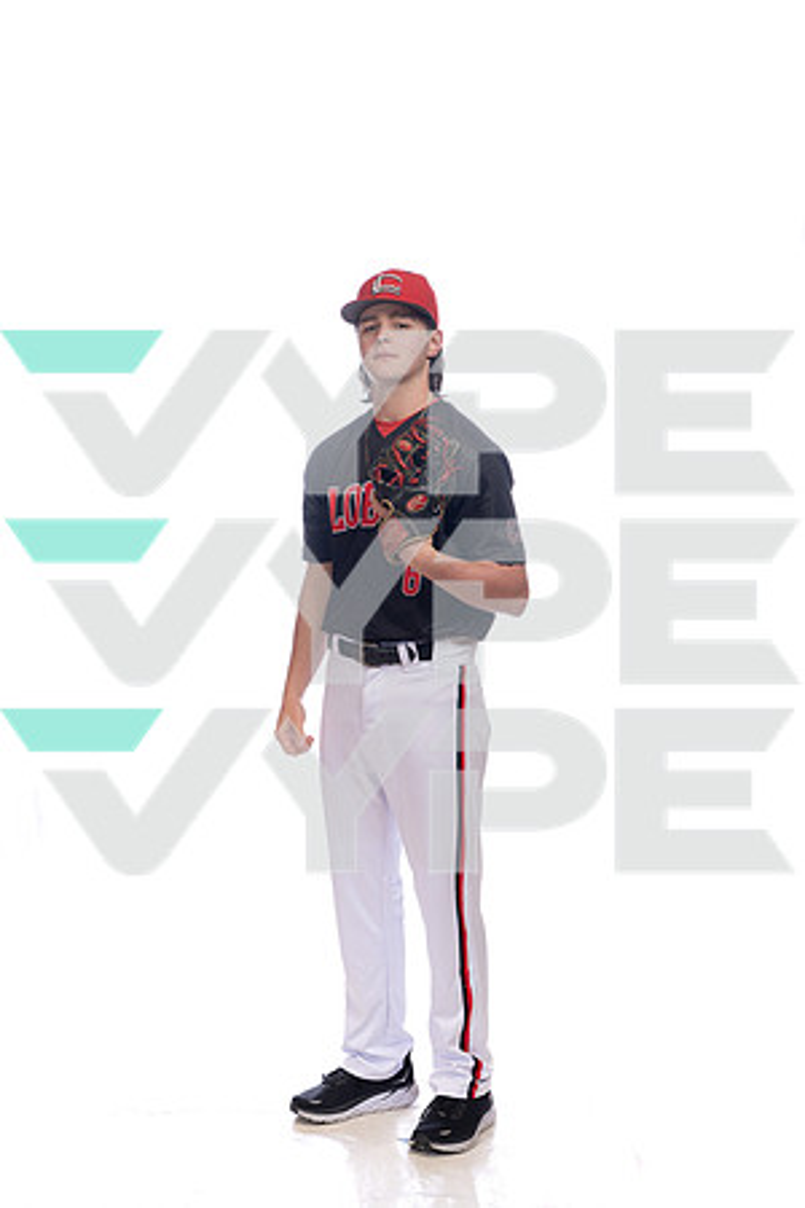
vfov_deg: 31.9
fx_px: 2113
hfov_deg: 21.6
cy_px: 604
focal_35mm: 63
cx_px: 402
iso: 800
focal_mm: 63
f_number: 7.1
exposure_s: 1/250
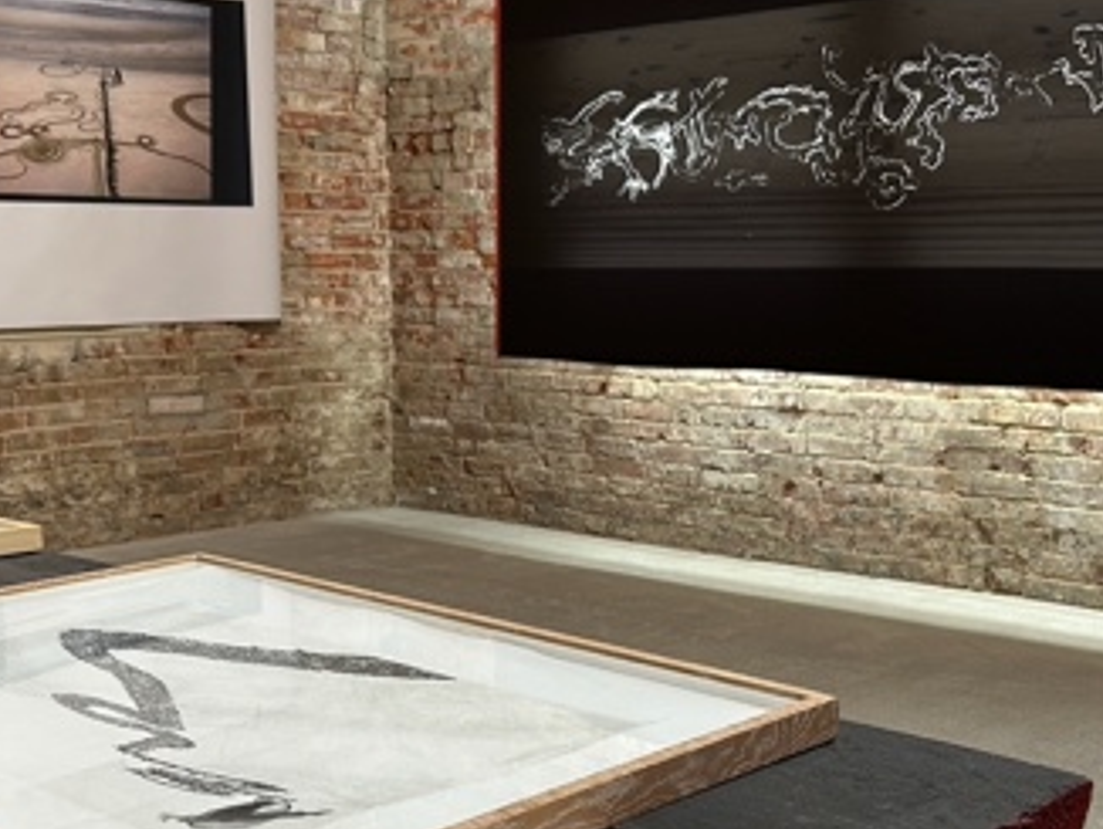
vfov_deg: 28.5
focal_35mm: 51
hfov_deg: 37.4
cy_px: 511
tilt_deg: -9.8
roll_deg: +0.3
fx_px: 1626
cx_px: 460
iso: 100
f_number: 1.5
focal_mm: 5.7
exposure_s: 1/100
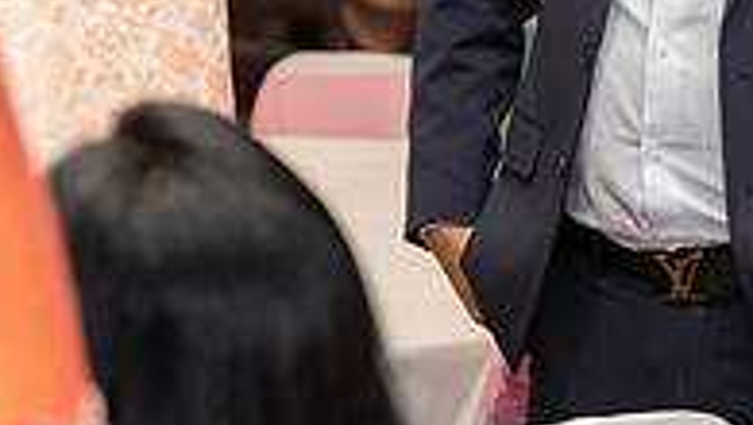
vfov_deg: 5.5
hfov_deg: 9.8
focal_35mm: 218
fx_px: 4356
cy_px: -276
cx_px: 707
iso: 1000
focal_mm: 70
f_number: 3.5
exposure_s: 1/160
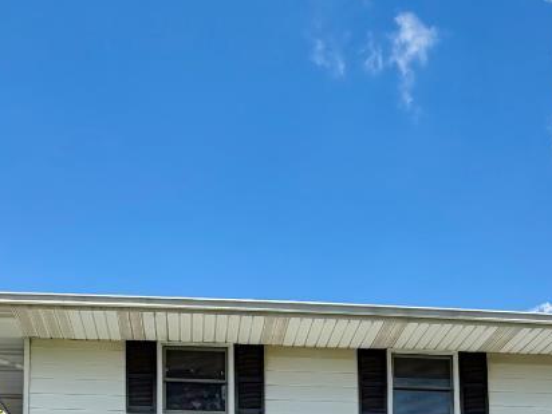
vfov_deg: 23.5
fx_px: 813
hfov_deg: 37.5
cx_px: 287
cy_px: 600
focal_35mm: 51
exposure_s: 1/770
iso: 32
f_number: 2.2
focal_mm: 2.22
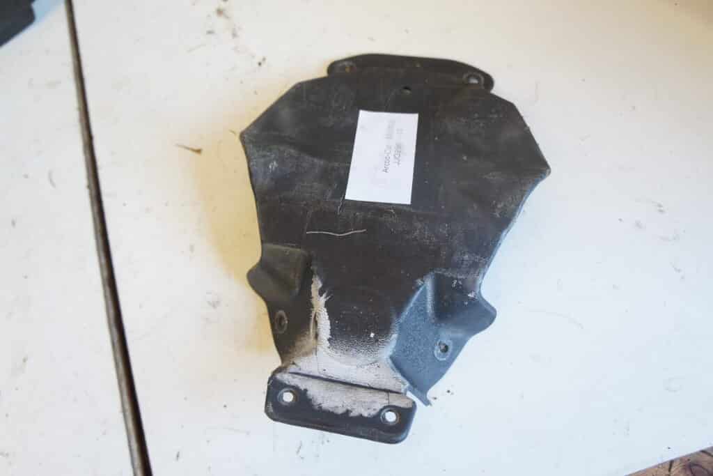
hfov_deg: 64.5
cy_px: 238
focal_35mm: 28
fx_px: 564
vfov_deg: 45.7
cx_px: 356
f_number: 3.5
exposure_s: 1/60
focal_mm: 19
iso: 640
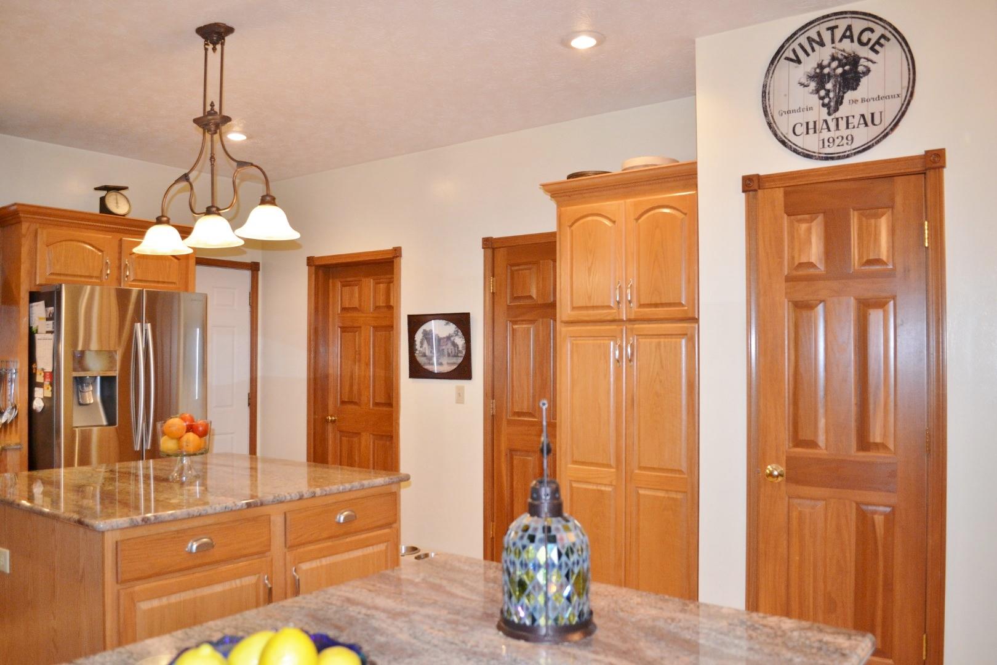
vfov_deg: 47.9
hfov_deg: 67.4
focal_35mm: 27
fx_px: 748
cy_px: 332
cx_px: 498
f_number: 3.5
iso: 800
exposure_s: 1/60
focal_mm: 18
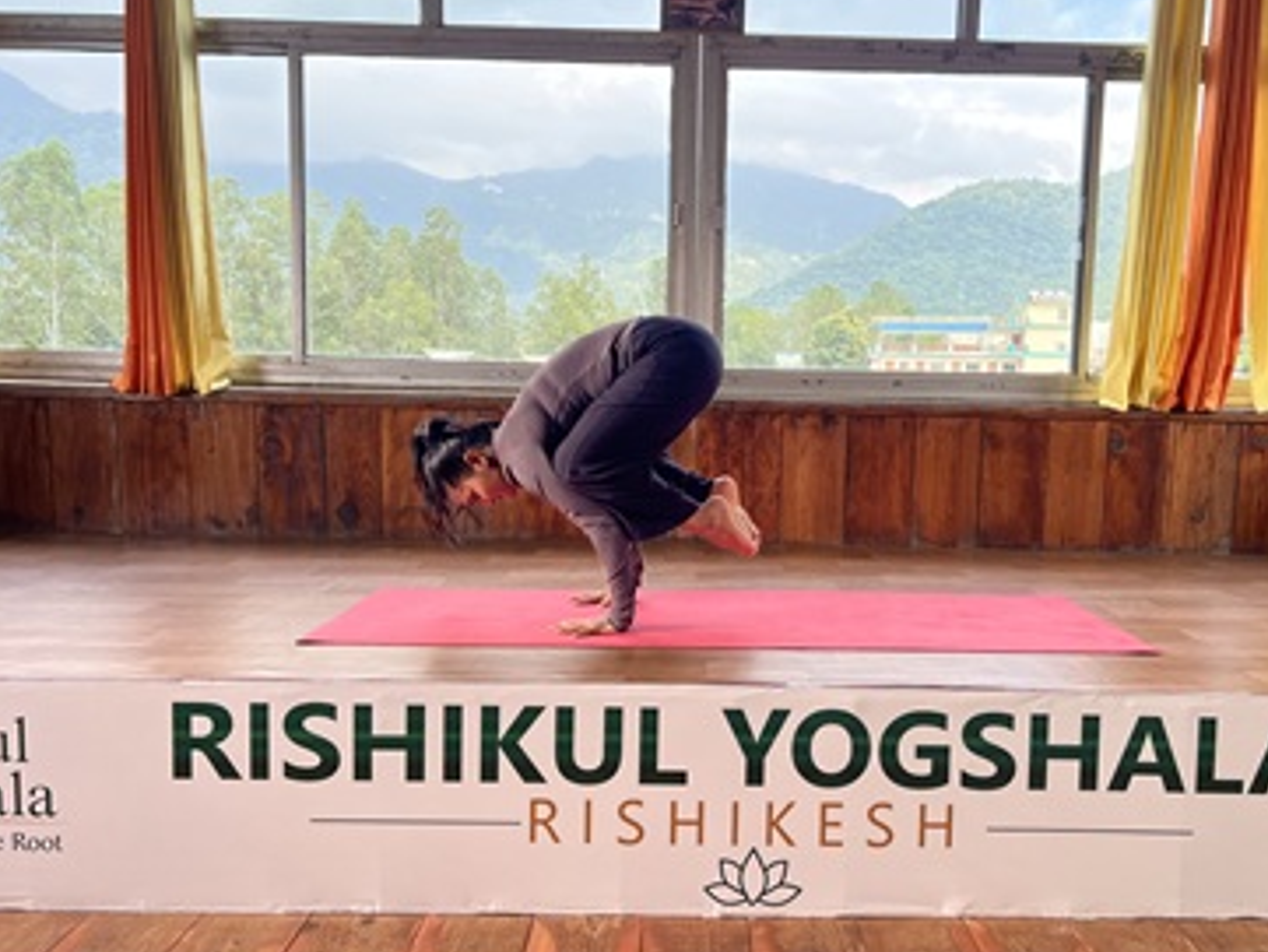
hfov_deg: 61.5
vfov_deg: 48.3
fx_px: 1063
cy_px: 474
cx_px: 704
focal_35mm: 29
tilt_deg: -6.4
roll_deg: -1.3
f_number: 1.5
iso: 50
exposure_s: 1/121
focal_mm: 5.7
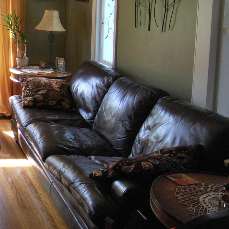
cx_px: -79
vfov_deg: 33.7
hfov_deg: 28.1
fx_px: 361
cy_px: 31
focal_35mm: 48
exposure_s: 1/100
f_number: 5
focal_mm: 13
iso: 400
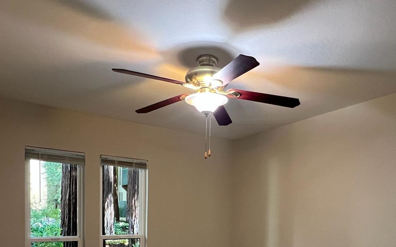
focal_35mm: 27
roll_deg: -1.5
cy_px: 227
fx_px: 291
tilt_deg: -2.5
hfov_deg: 68.0
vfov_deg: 41.9
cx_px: 227
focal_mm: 1.57
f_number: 1.8
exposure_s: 1/60
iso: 320
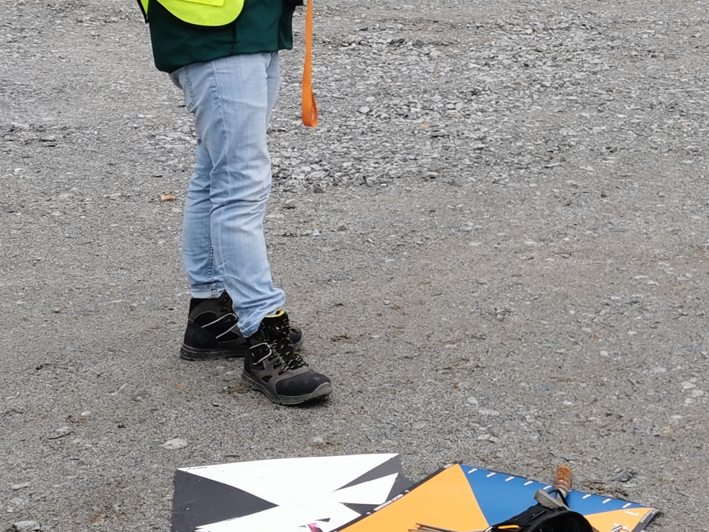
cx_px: 588
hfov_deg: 24.5
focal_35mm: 78
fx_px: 1598
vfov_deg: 18.8
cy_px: 166
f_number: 1.6
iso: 50
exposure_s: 1/1134
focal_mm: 5.56
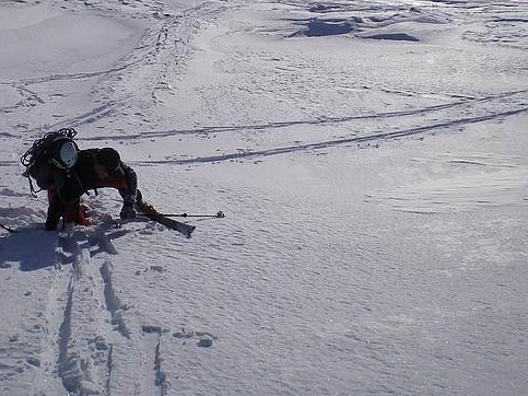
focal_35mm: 63
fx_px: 961
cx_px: 187
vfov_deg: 23.0
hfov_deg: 30.6
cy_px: 85
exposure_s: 1/1250
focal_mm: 6.3
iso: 64
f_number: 4.6
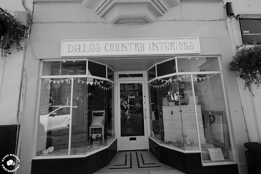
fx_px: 109
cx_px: 130
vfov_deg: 77.4
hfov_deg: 100.4
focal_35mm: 15
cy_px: 87
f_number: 9
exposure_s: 1/125
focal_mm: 10
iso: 320
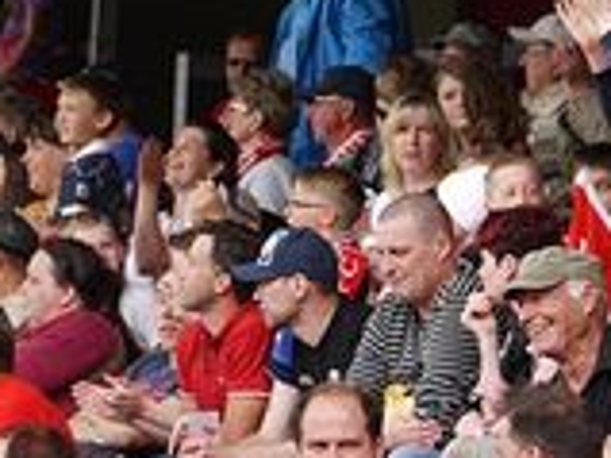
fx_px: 9101
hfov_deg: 3.8
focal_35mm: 516
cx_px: 726
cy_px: 487
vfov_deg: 2.9
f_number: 4.3
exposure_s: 1/160
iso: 100
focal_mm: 72
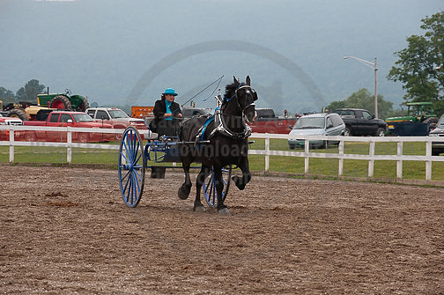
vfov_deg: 6.9
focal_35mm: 200
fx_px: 2464
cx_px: 222
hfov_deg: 10.3
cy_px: 148
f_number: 5.6
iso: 560
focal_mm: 200
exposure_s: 1/1000
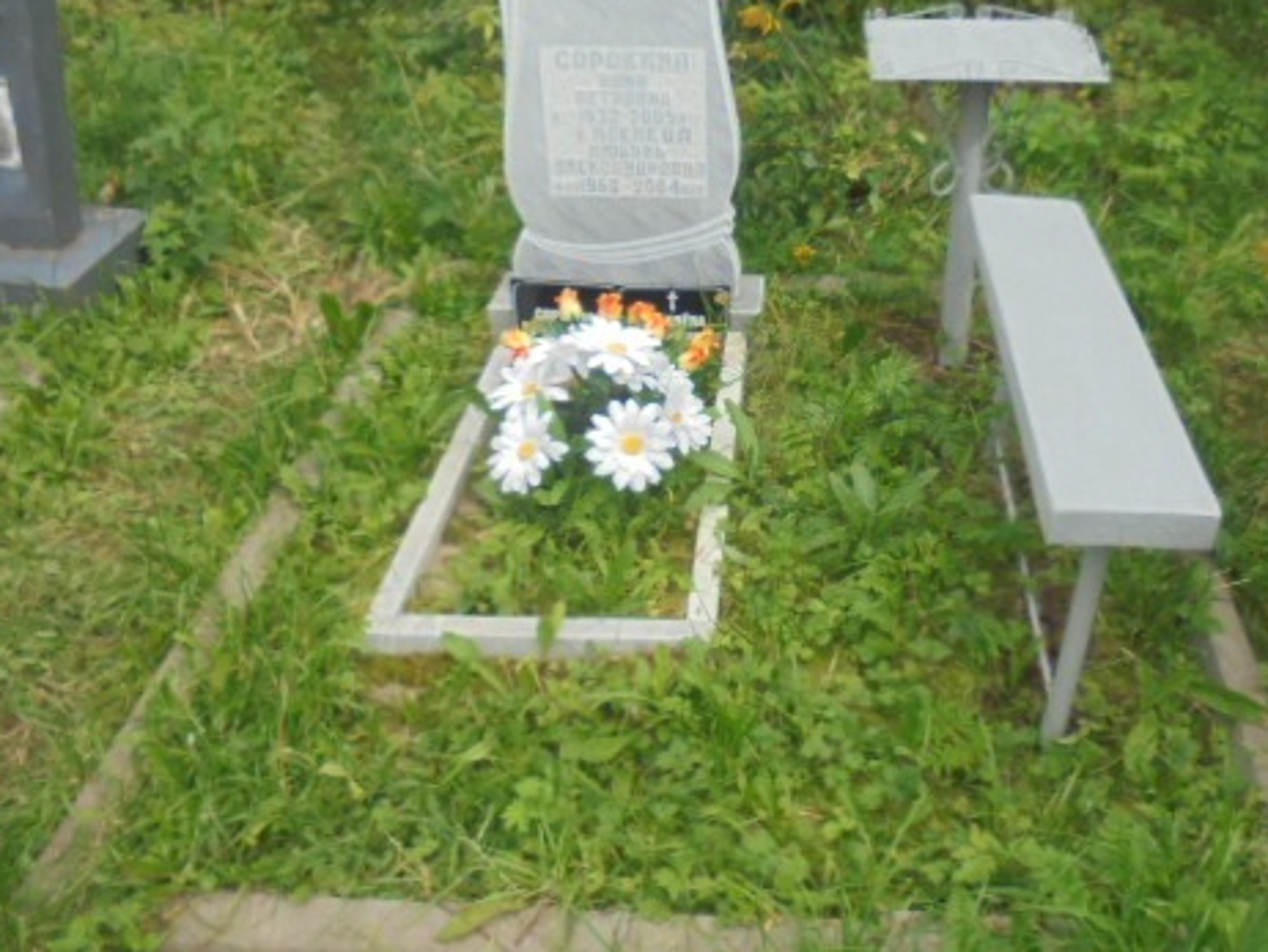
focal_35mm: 36
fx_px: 1319
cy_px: 384
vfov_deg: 39.5
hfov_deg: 51.0
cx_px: 758
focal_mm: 4.6
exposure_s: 1/250
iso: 100
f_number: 3.5
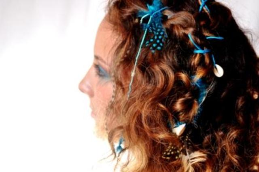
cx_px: 130
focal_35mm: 75
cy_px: 86
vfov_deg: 18.2
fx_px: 539
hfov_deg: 27.0
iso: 200
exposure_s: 1/125
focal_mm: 50
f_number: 4.5
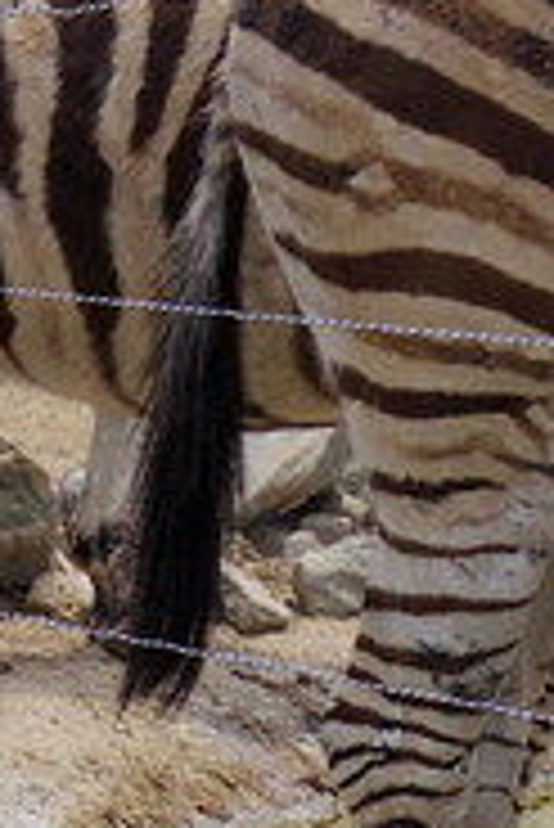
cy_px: 362
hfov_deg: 3.8
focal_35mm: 359
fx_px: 8271
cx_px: 1074
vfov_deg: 5.7
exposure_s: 1/1250
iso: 200
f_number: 4
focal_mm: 16.9
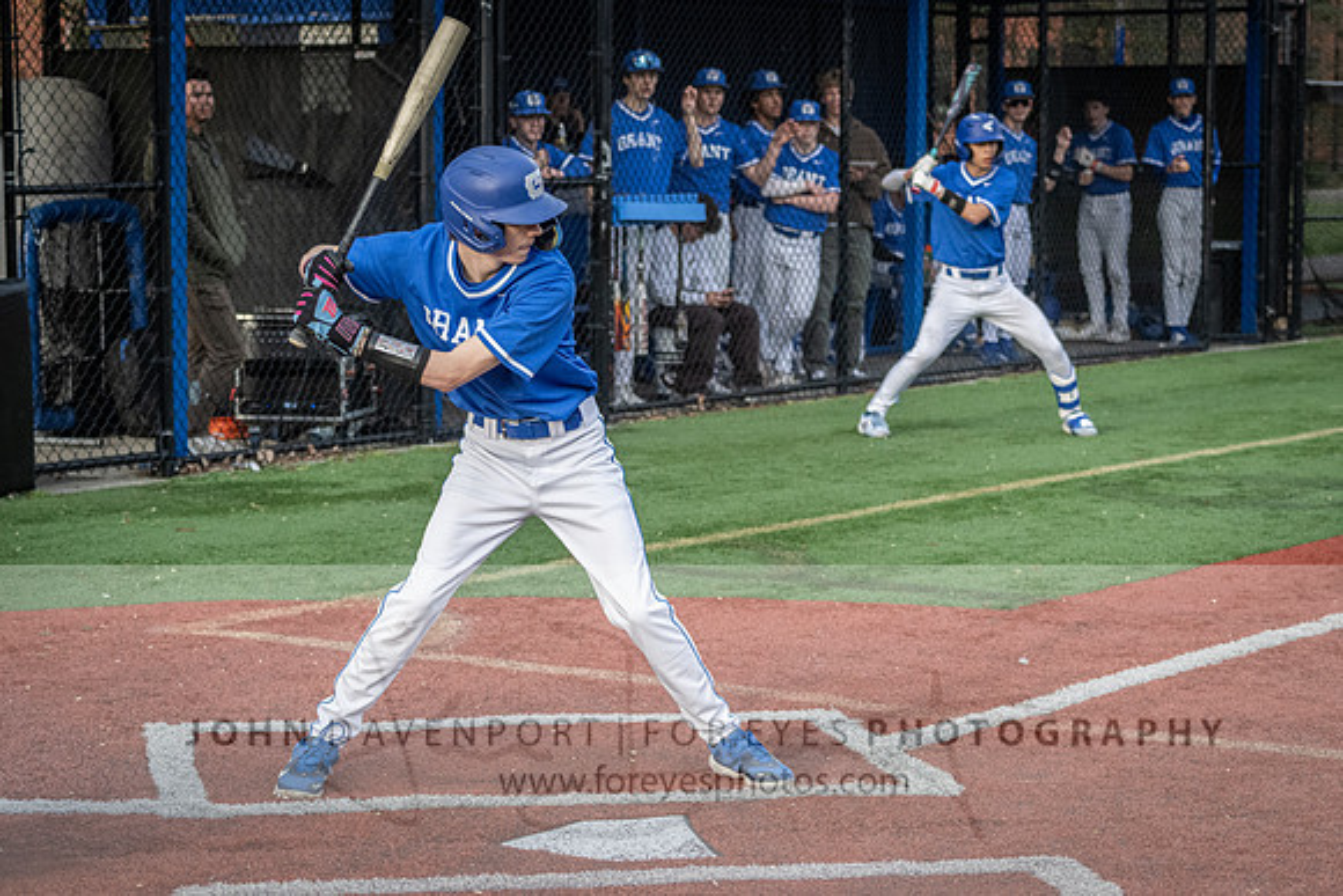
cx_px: 711
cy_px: 455
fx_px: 3491
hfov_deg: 21.8
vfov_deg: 14.6
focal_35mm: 94
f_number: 5.6
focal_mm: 80
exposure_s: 1/1600
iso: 2500
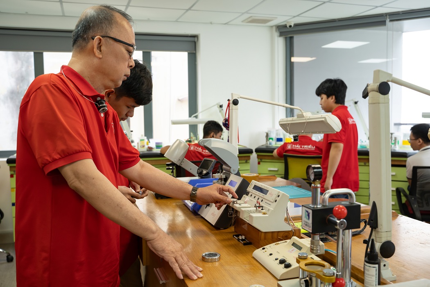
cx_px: 215
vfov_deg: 37.9
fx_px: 418
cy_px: 144
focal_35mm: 35
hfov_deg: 54.4
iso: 800
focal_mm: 35
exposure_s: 1/250
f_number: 4.5
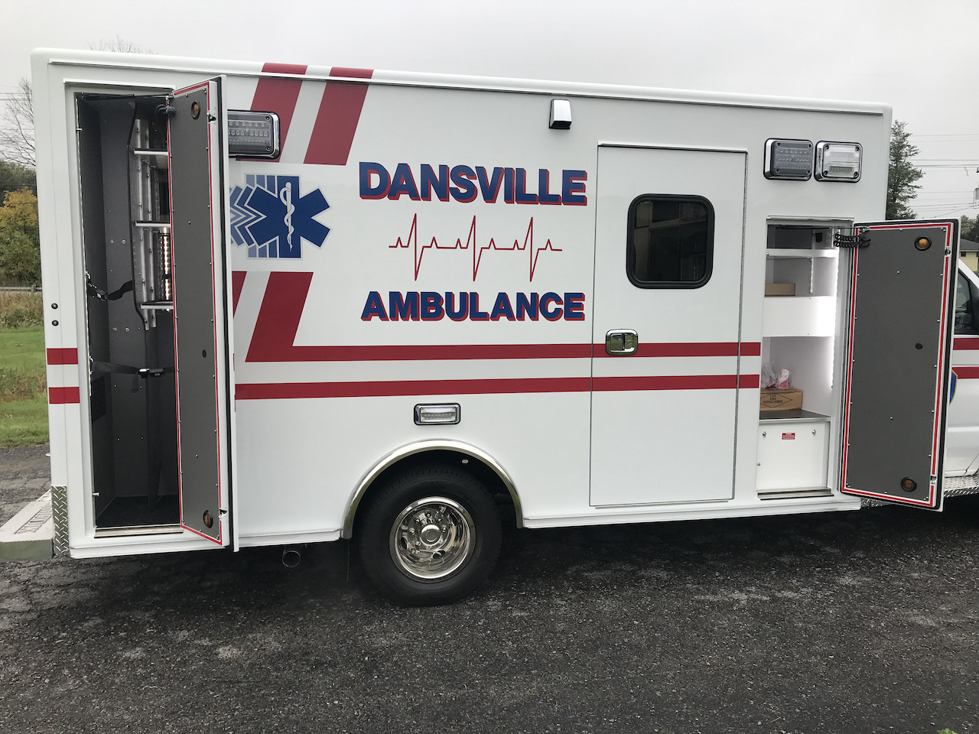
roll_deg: -0.2
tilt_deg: -7.6
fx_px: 792
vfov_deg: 49.7
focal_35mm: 28
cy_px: 367
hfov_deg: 63.4
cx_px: 490
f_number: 1.8
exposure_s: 1/205
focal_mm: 3.99
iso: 20
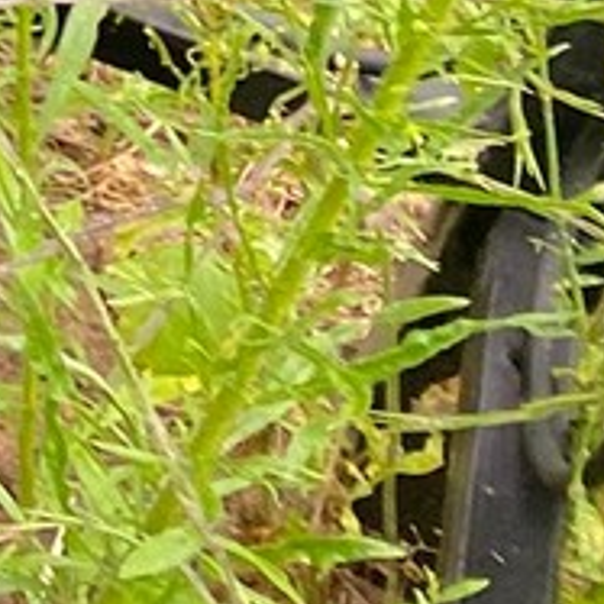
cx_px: -1470
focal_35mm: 177
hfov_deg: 7.9
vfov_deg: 8.6
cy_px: -1082
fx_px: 3494
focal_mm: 4.25
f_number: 1.8
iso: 80
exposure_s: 1/122
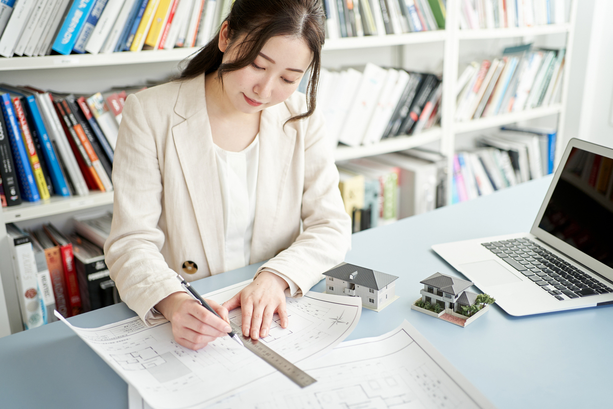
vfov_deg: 37.9
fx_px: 596
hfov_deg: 54.4
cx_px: 306
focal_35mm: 35
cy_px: 204
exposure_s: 1/80
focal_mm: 35
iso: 320
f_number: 2
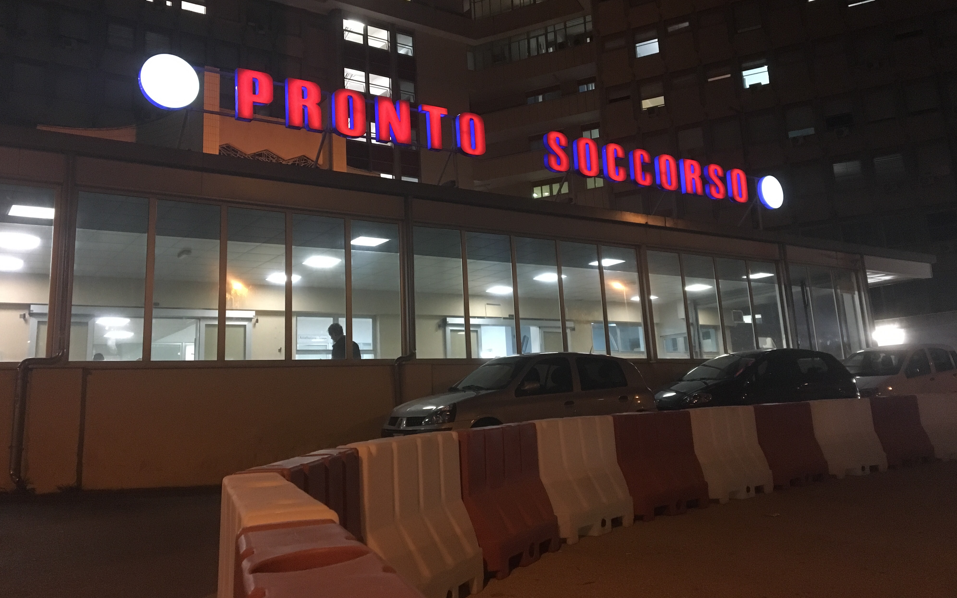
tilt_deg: +12.3
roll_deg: +3.7
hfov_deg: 61.2
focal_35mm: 31
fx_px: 809
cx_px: 479
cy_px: 241
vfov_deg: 40.4
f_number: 2.2
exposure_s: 1/17
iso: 250
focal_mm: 4.15
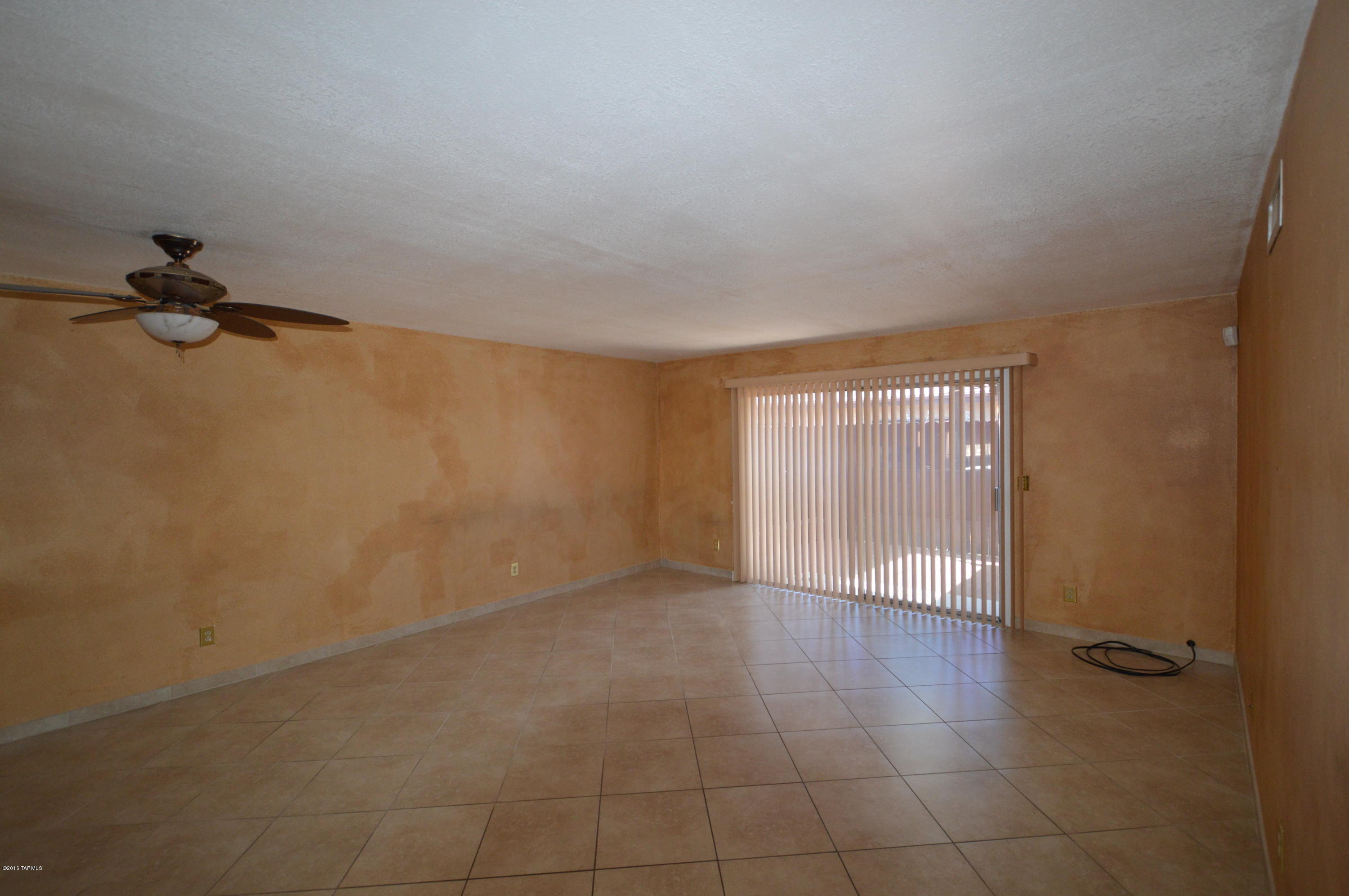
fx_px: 562
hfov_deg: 100.4
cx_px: 674
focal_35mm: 15
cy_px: 448
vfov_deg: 77.2
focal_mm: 10
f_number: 3.5
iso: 640
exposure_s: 1/60
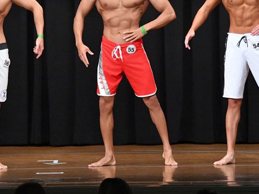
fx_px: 2438
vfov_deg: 4.6
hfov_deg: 6.1
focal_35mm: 326
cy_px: 55
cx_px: 156
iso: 8000
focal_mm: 135
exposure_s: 1/400
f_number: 5.6
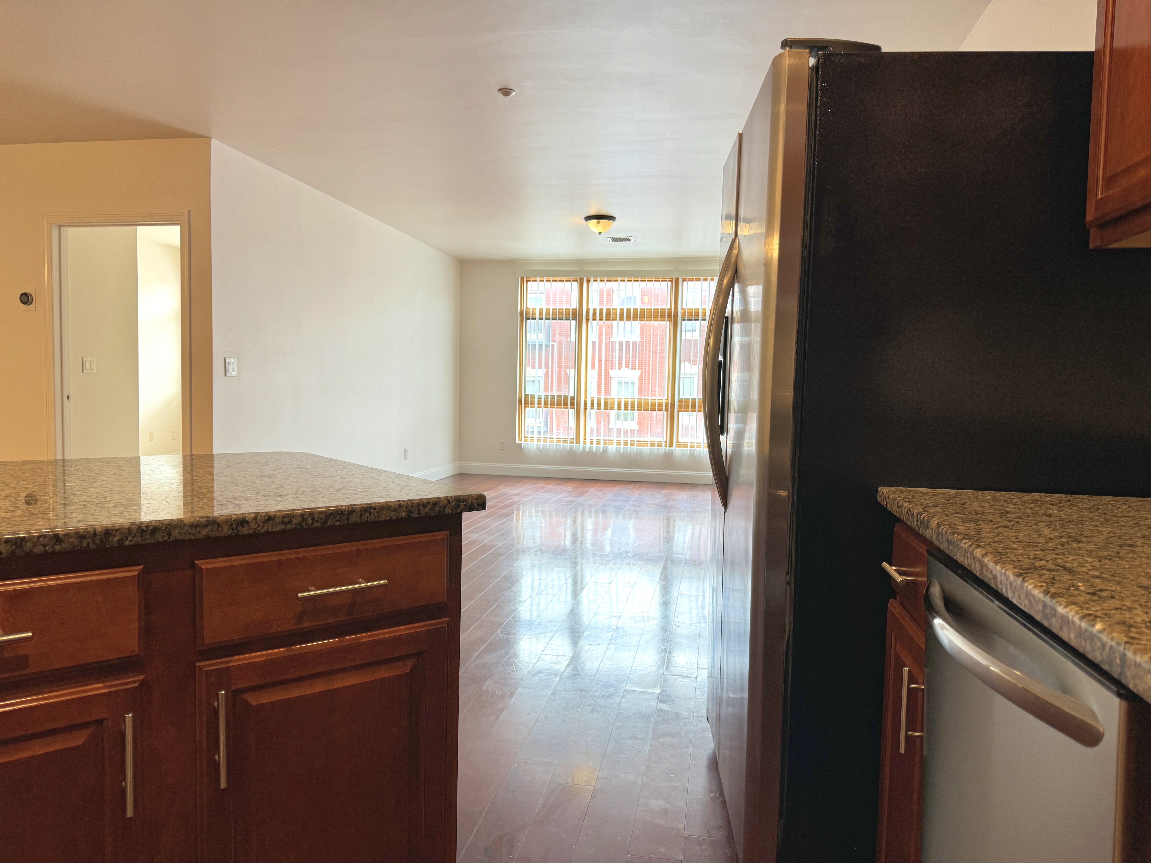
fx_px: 798
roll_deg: -1.7
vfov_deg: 56.8
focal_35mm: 24
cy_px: 432
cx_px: 576
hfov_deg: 71.6
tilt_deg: -3.7
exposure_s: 1/120
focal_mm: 6.86
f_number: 1.78
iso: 125
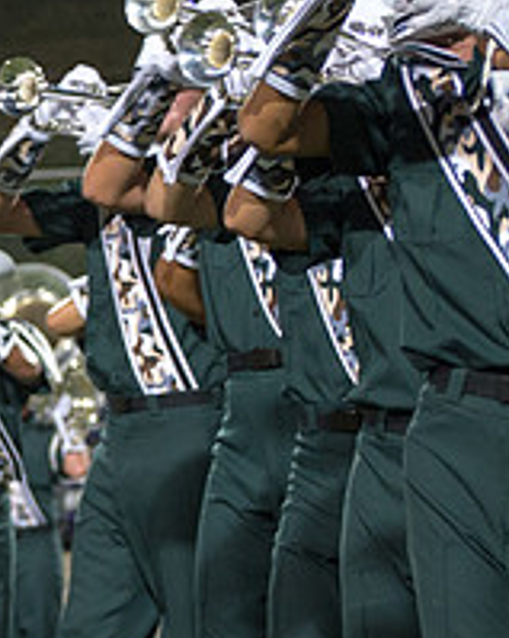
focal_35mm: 444
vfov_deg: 4.4
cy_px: 111
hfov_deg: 3.5
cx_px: -546
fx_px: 8367
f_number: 4.5
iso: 1600
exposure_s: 1/160
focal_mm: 95
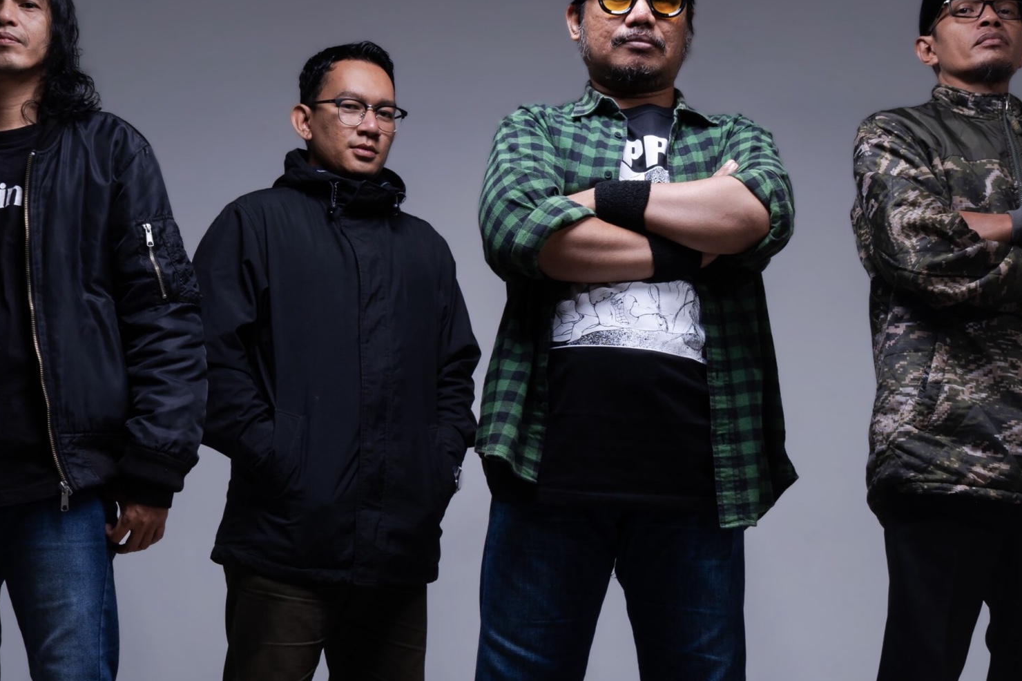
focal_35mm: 50
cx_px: 494
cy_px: 287
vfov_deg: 26.9
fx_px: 1419
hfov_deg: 39.6
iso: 125
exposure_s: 1/125
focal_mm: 37
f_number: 10
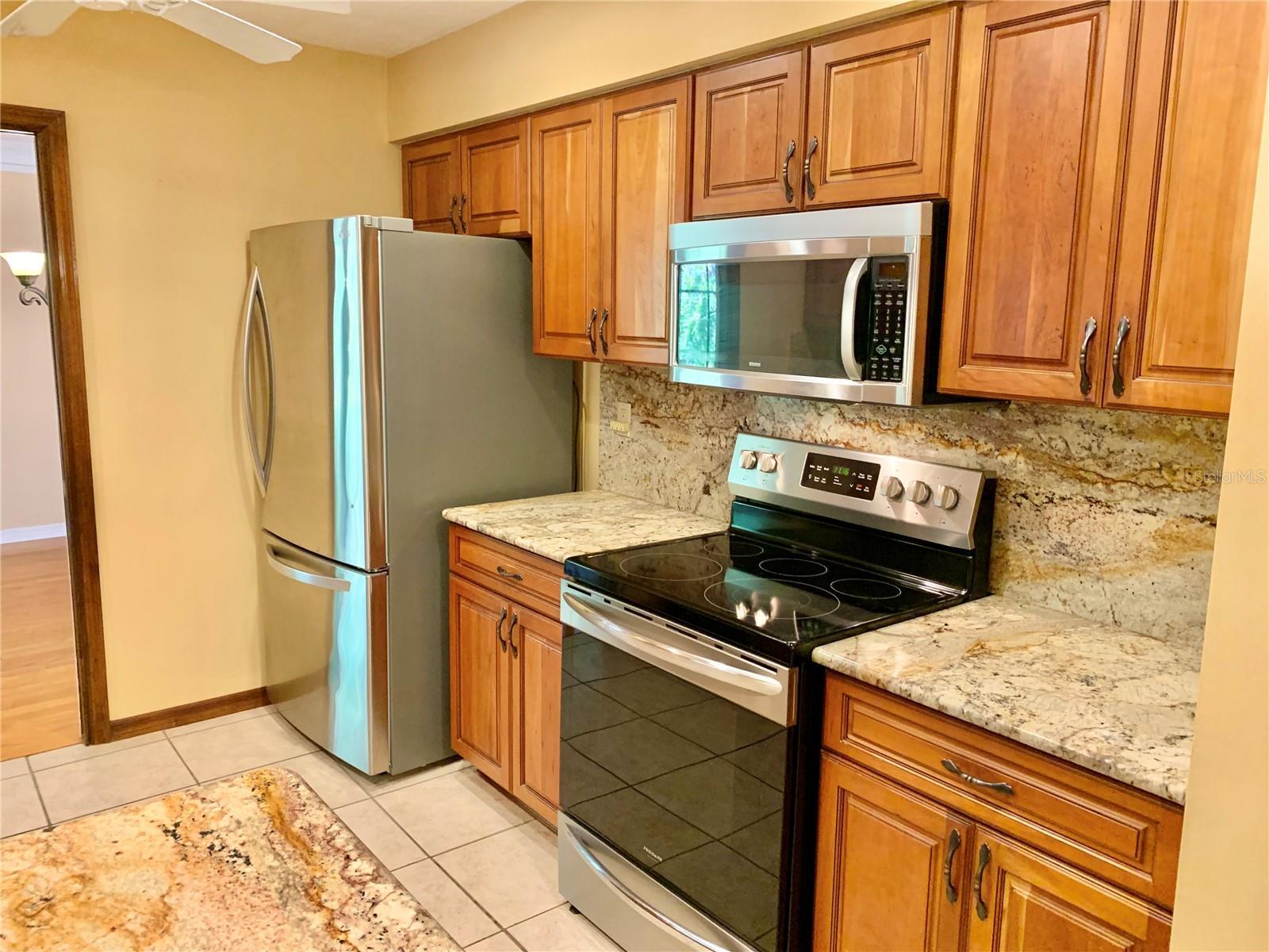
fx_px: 953
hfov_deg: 67.3
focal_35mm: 26
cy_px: 476
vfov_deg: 53.1
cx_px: 634
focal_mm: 4.25
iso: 320
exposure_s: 1/60
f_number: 1.8
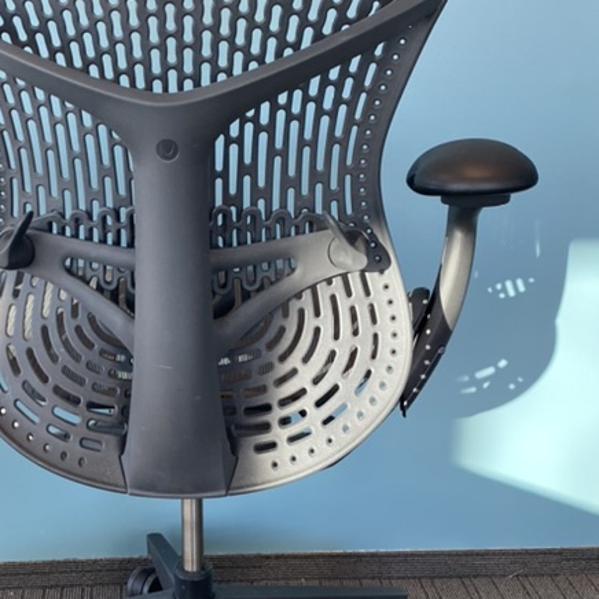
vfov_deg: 31.5
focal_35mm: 54
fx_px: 1057
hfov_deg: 31.2
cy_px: 372
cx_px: 163
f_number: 1.8
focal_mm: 4.25
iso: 80
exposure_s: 1/100
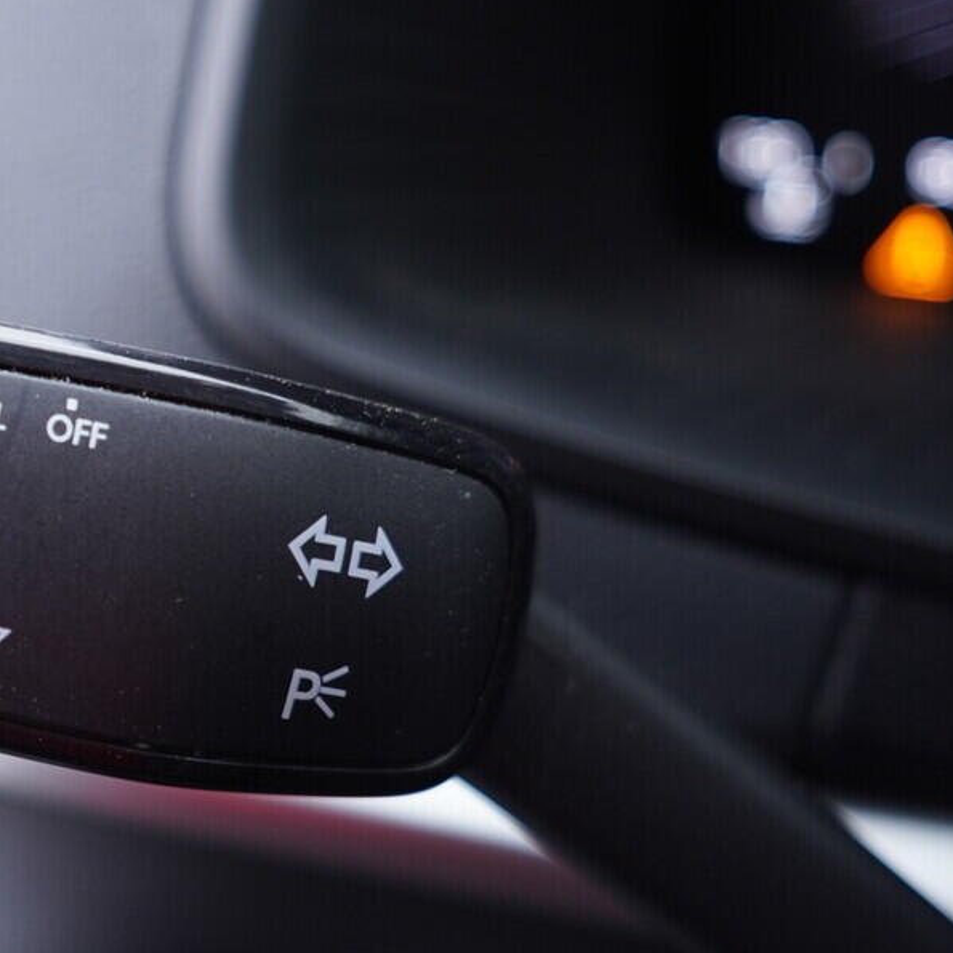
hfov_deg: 22.2
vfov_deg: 23.4
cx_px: -78
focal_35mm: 74
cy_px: 431
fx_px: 2305
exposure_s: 1/40
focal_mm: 24
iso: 250
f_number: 2.8
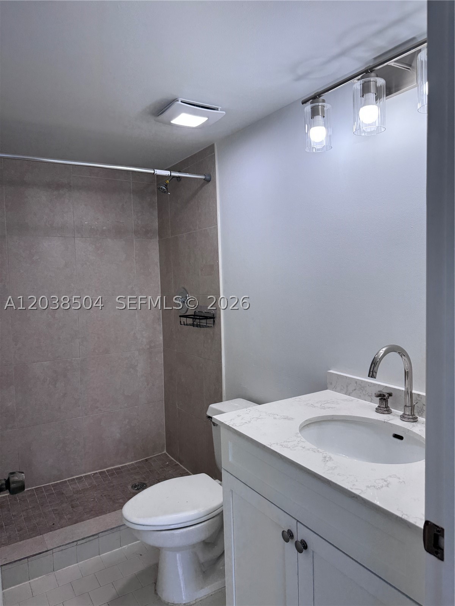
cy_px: 303
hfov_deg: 56.8
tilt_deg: -4.1
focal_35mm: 24
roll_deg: +2.5
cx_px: 228
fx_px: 421
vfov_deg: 71.6
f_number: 1.78
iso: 80
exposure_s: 1/301
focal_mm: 6.76
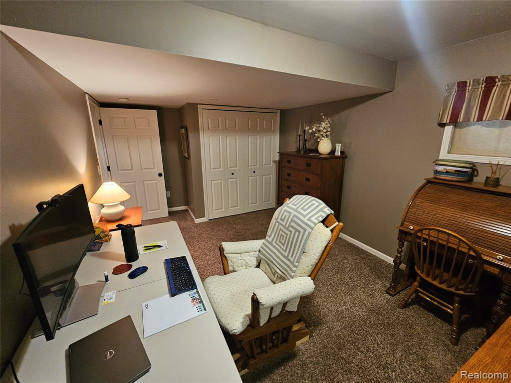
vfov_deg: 89.9
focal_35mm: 13
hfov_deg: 106.2
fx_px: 192
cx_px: 256
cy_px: 192
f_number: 2.2
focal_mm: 2.2
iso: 640
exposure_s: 1/30
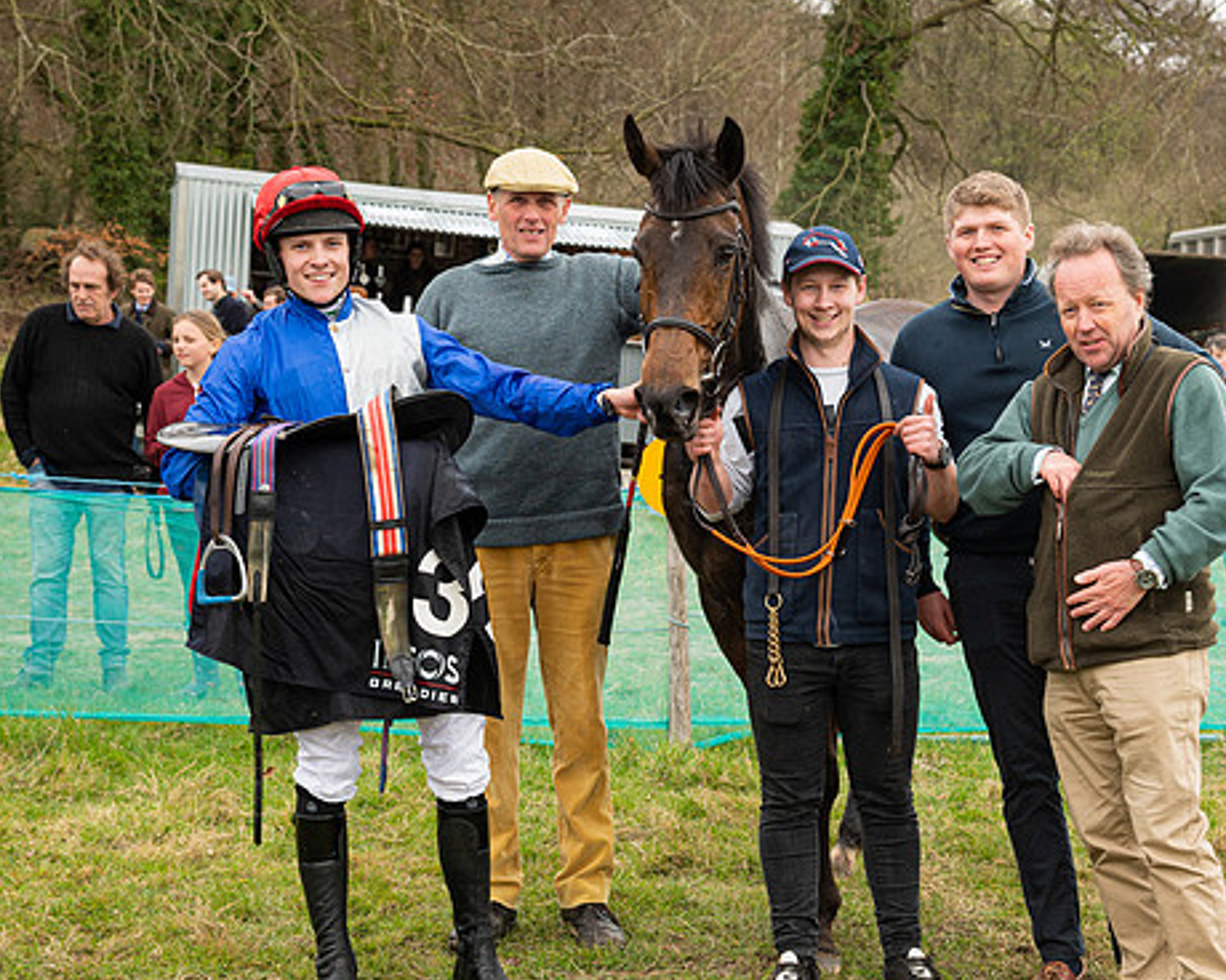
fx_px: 2649
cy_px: 539
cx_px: 765
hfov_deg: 26.0
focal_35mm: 73
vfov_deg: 21.0
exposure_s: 1/250
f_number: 5
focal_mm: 52
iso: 400
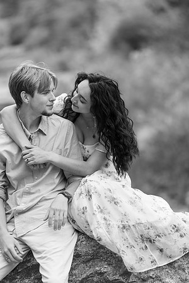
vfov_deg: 11.5
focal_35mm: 178
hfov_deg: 7.7
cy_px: 142
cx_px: 94
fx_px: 1402
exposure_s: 1/250
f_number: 3.5
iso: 320
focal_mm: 178
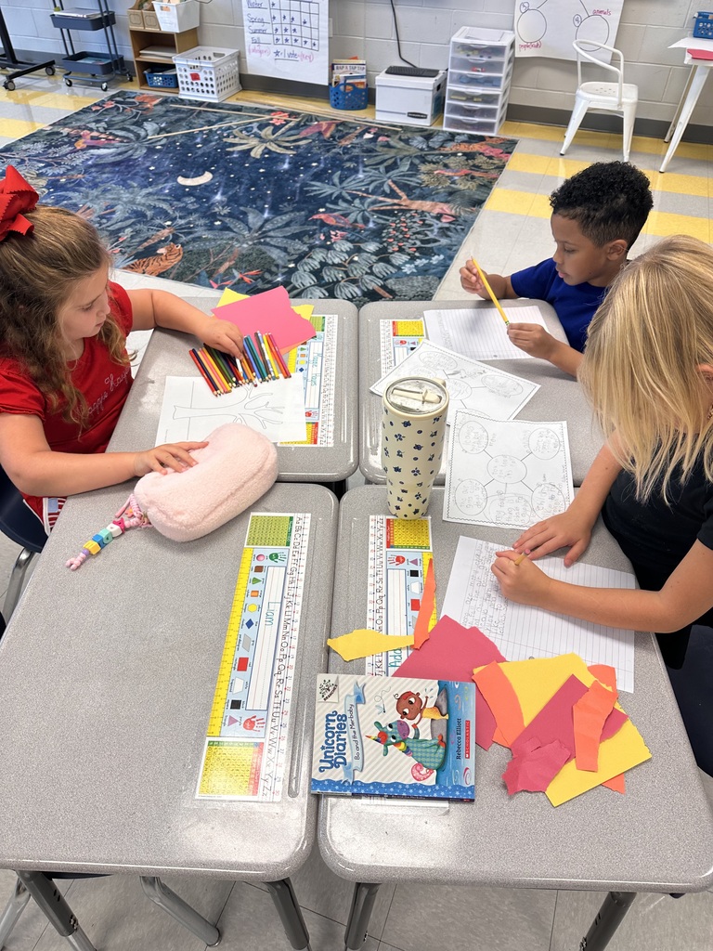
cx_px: 356
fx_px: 659
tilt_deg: -44.2
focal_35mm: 24
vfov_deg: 71.6
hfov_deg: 56.8
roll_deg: -1.6
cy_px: 476
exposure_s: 1/120
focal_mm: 6.86
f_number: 1.78
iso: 80
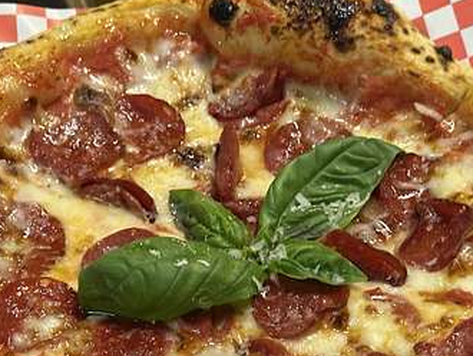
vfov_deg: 15.4
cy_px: 248
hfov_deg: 20.4
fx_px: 1313
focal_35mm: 96
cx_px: 261
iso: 500
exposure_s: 1/33
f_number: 1.78
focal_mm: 6.86
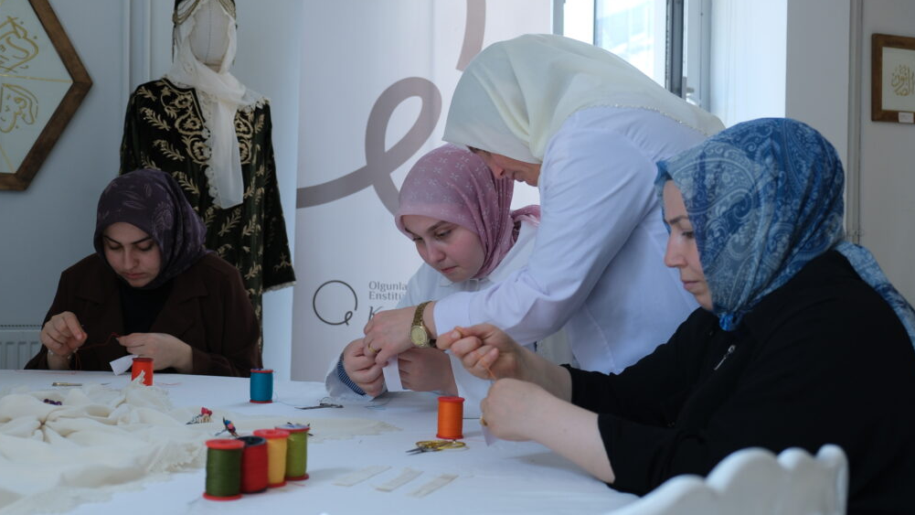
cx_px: 455
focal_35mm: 45
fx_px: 1092
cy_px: 264
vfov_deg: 26.5
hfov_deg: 45.5
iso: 320
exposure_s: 1/160
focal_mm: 27.7
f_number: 3.2
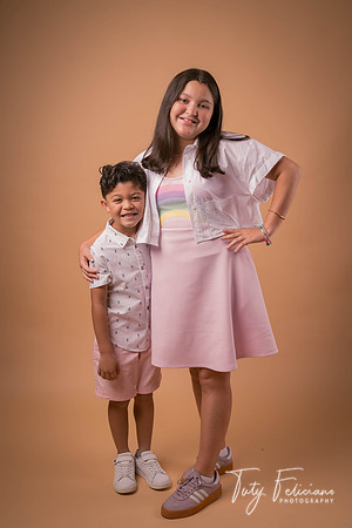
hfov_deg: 31.2
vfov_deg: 45.4
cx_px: 176
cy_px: 264
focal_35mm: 43
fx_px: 631
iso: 64
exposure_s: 1/250
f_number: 6.3
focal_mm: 43
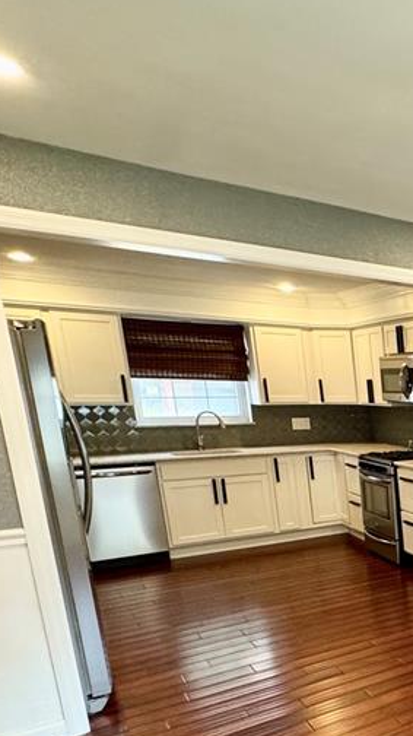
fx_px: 604
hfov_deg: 25.8
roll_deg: -0.8
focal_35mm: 31
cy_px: 521
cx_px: 646
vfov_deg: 60.3
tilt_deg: -13.2
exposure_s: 1/120
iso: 250
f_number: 2.2
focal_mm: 2.22
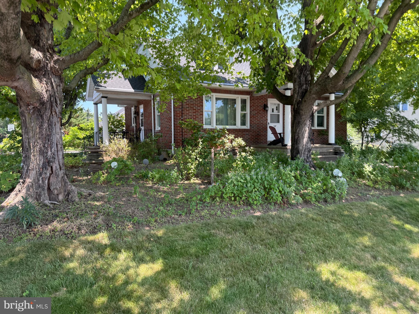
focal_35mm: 24
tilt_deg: -2.7
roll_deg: +0.4
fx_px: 291
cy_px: 157
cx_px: 210
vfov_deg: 56.8
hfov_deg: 71.6
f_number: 1.78
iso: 100
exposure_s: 1/494
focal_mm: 6.76
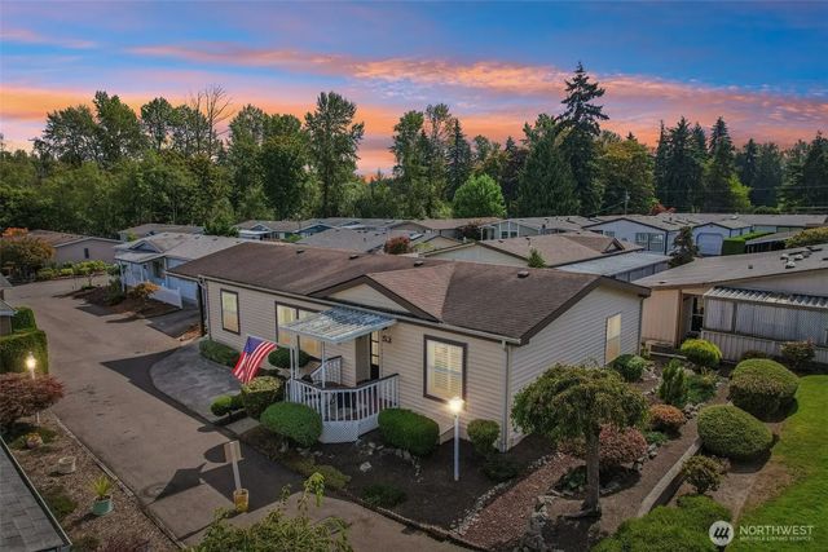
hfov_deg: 78.6
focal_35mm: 22
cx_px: 414
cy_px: 276
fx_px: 506
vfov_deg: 57.3
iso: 110
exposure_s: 1/1500
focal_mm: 8.4
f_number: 2.8
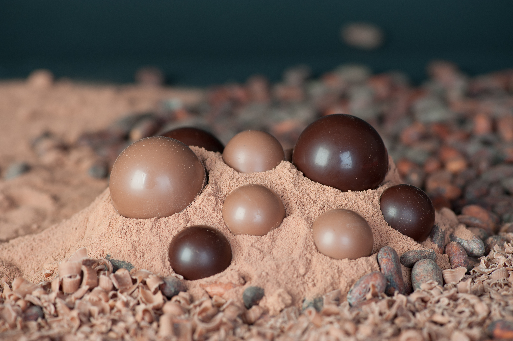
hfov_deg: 19.5
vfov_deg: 13.0
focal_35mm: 105
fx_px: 1495
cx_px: 256
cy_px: 170
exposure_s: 1/100
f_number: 7.1
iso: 100
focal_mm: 105
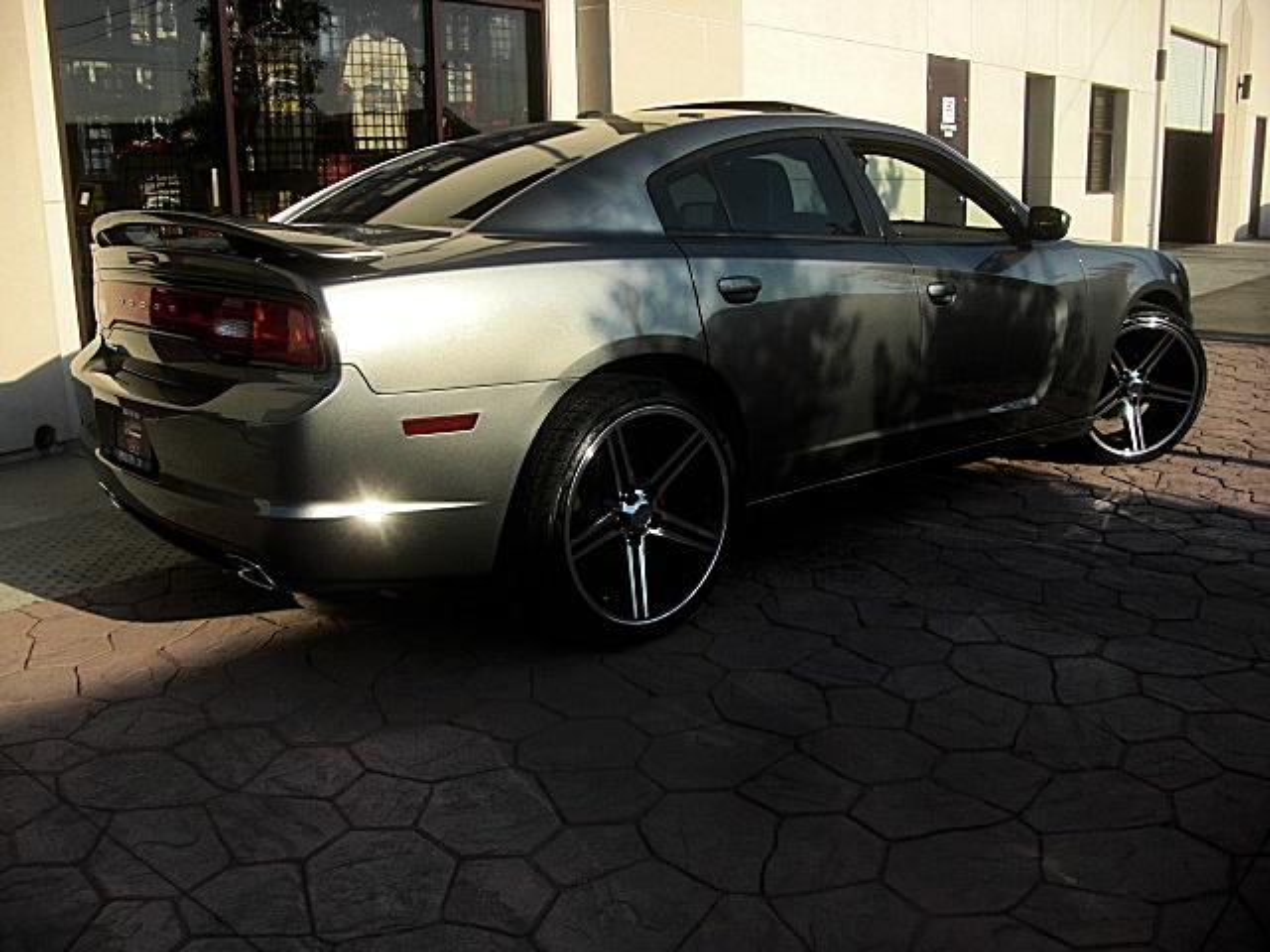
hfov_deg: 51.4
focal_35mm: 36
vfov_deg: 39.7
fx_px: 1321
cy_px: 476
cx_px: 635
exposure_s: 1/800
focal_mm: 6.3
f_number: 2.8
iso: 50
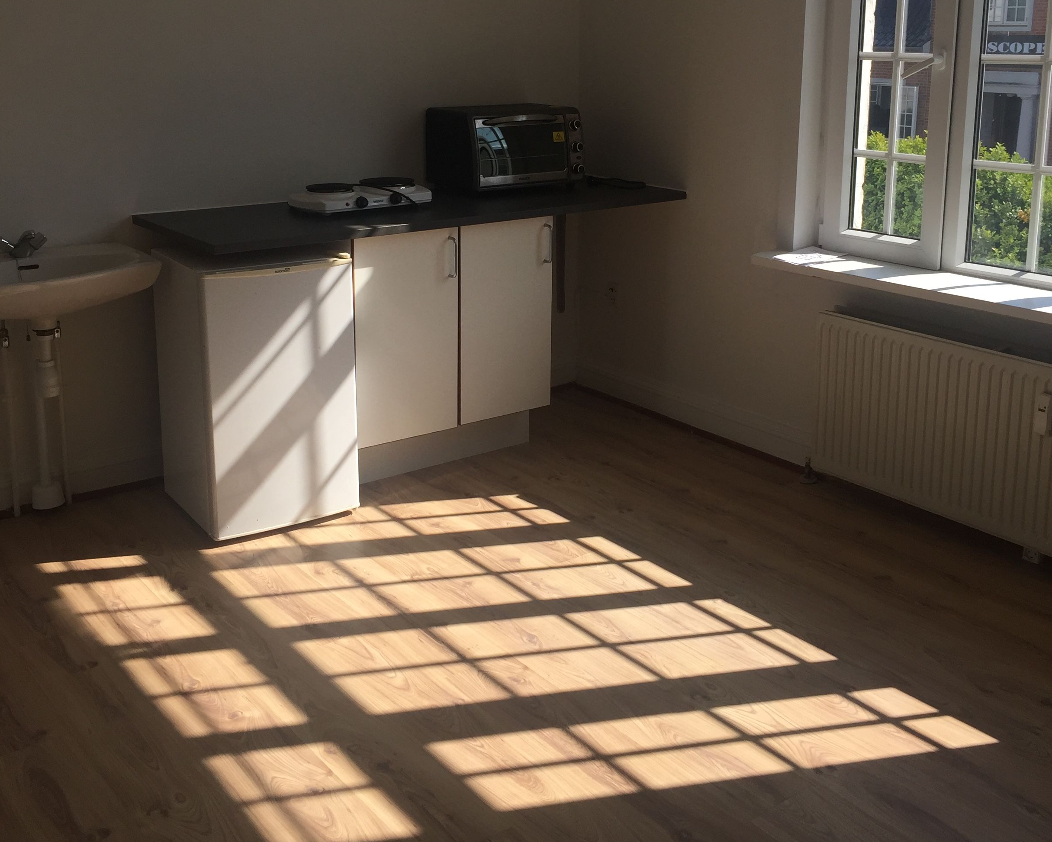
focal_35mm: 38
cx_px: 526
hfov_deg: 47.9
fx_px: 1183
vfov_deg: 38.7
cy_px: 280
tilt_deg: -11.4
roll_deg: +1.4
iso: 32
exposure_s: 1/898
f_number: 2.2
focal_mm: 4.15
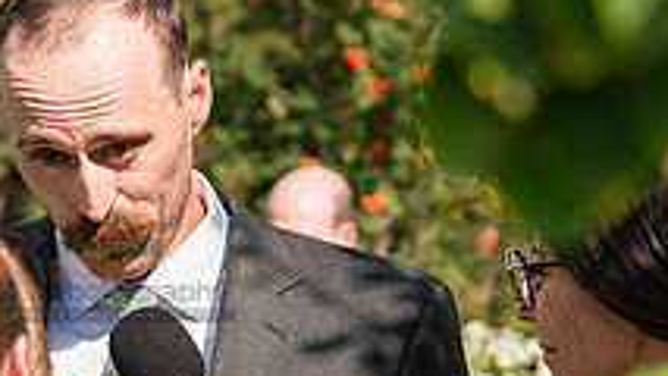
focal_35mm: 177
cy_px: 274
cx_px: 103
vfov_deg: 6.9
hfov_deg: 12.1
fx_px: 3136
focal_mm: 62
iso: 400
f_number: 4.5
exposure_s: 1/2500
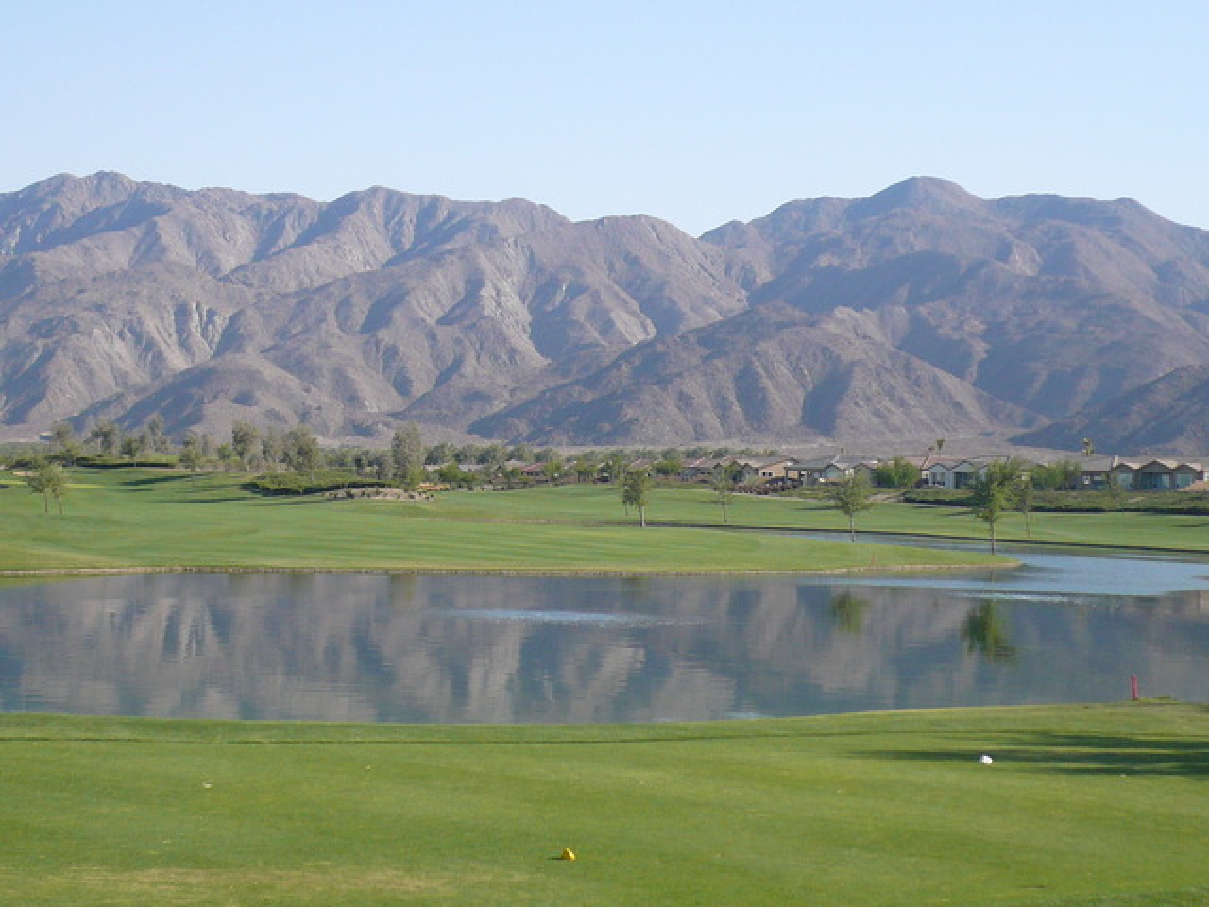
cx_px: 604
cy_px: 454
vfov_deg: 19.9
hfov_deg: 26.3
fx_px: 2585
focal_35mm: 74
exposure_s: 1/800
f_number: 3.6
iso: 100
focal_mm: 8.1
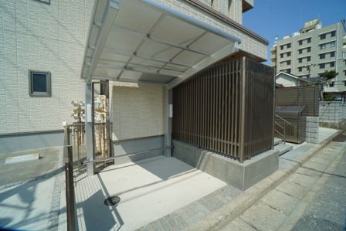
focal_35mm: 15
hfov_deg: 100.4
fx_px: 144
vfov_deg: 77.4
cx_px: 173
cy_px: 116
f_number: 22
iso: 125
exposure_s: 1/60
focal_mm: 10
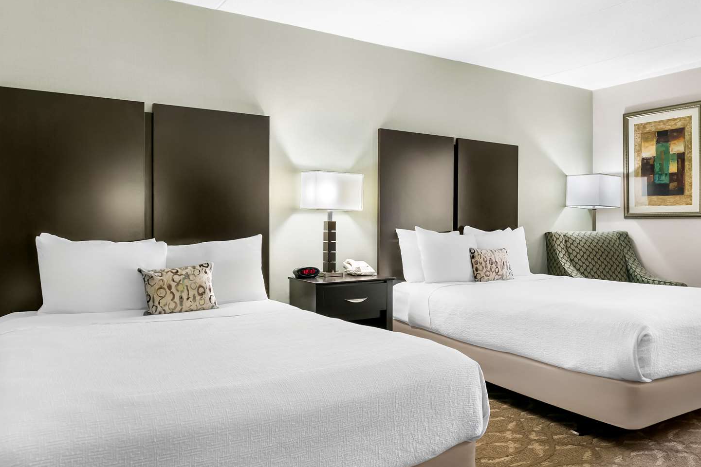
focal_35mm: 25
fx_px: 487
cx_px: 353
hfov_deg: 71.5
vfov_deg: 51.3
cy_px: 238
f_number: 10
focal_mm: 24
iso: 400
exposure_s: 1/1.25
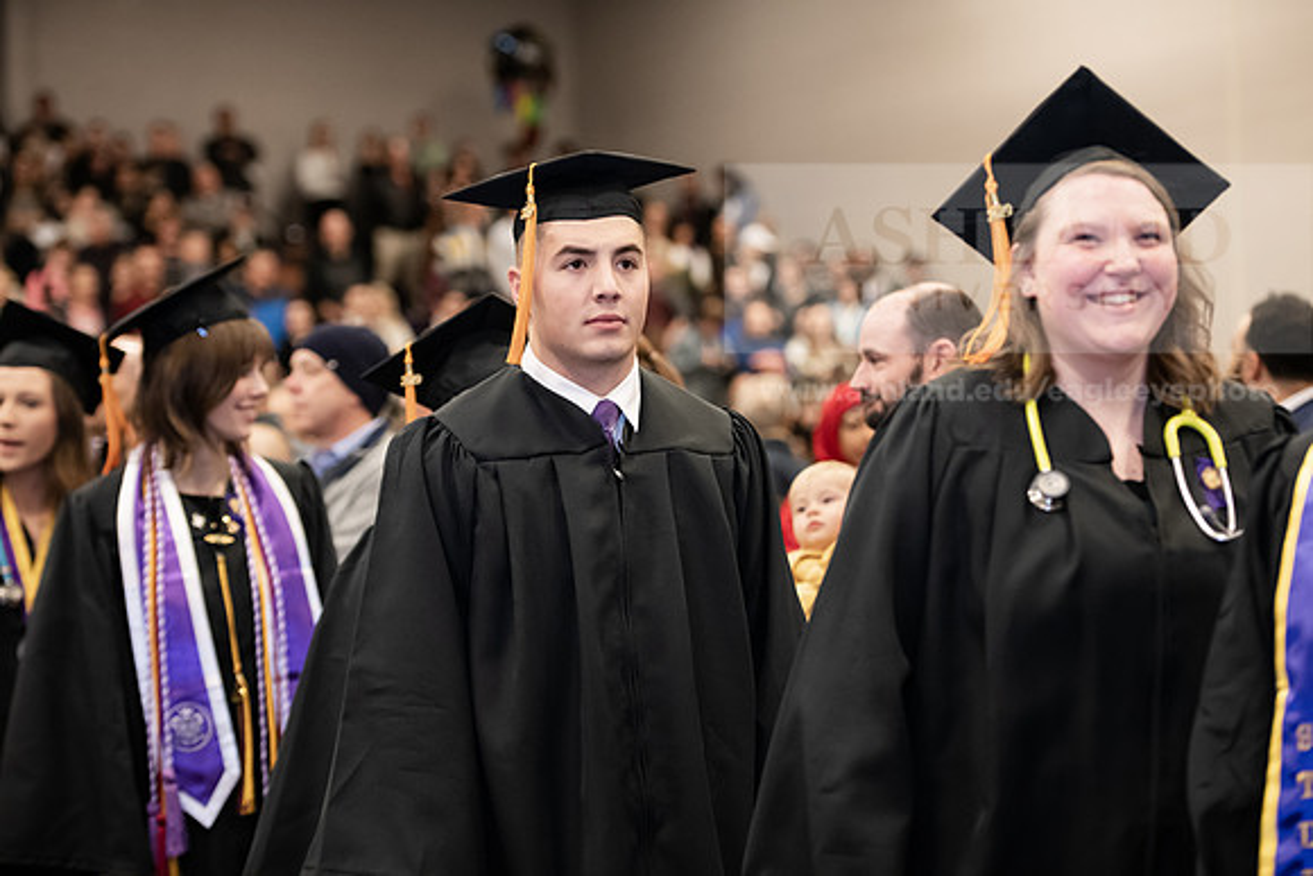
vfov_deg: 14.9
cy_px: 438
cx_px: 656
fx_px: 3356
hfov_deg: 22.1
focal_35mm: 92
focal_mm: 92
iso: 2000
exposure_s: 1/200
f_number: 3.2
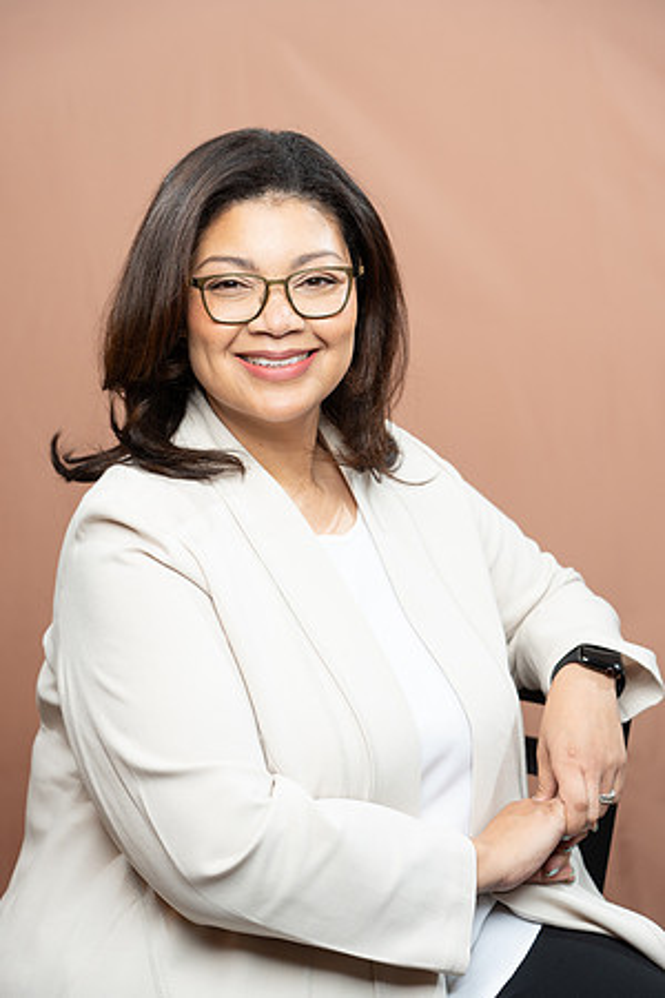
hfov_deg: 19.5
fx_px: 1939
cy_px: 499
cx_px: 332
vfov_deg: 28.8
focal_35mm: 70
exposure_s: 1/160
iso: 320
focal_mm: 70
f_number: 4
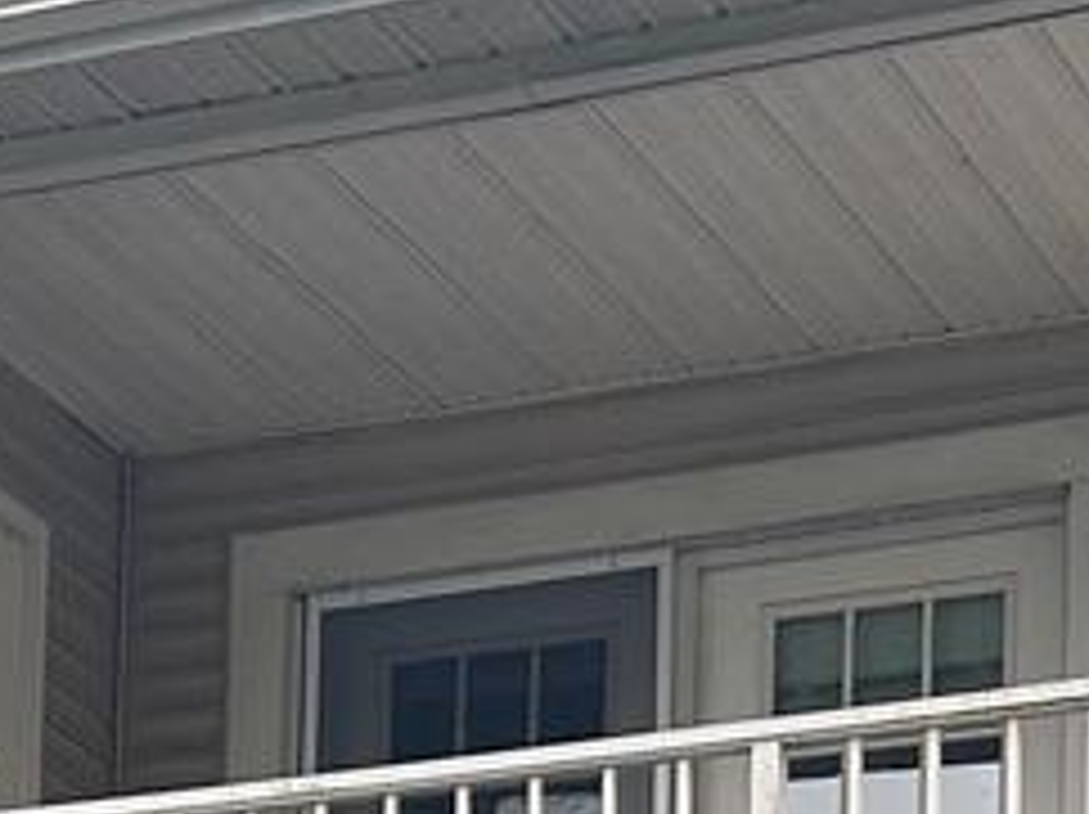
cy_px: 1700
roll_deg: -0.9
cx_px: 405
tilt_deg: +6.7
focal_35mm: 155
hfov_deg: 12.7
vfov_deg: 8.9
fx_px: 4871
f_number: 1.5
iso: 50
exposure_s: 1/456
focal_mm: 5.7
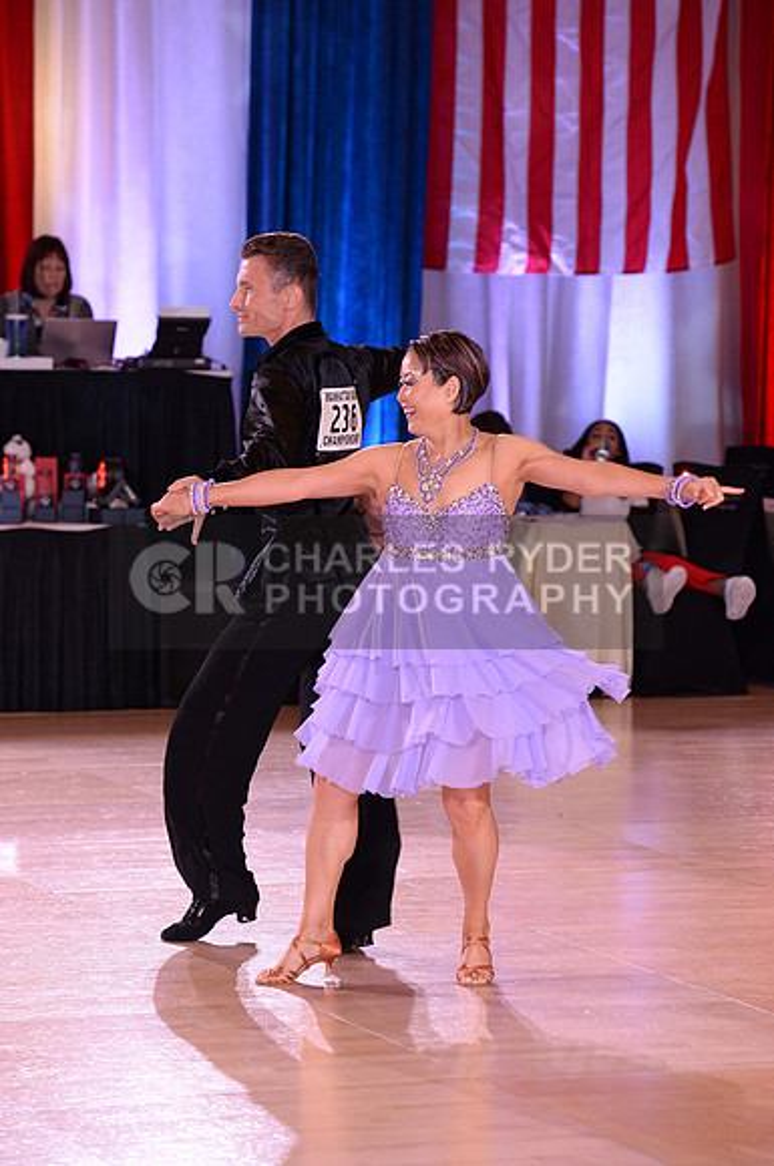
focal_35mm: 140
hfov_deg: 9.8
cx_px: 387
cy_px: 583
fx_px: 4528
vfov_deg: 14.7
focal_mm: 140
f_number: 4.5
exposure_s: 1/250
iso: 1600
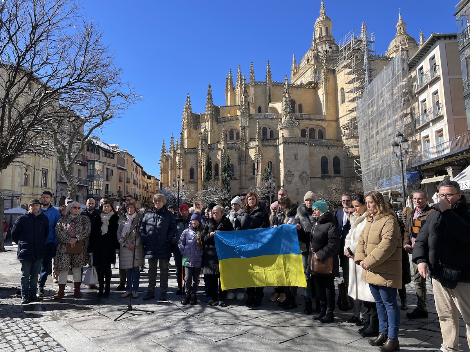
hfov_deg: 67.3
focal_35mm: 26
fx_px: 353
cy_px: 176
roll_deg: +0.3
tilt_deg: +7.1
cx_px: 235
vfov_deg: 53.1
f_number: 1.6
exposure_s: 1/2212
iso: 32
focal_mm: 4.2
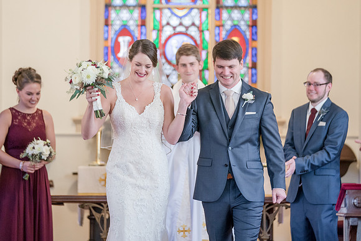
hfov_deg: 12.4
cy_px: 111
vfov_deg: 8.3
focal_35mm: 165
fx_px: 1660
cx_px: 177
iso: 2000
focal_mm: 146
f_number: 2.8
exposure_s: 1/160
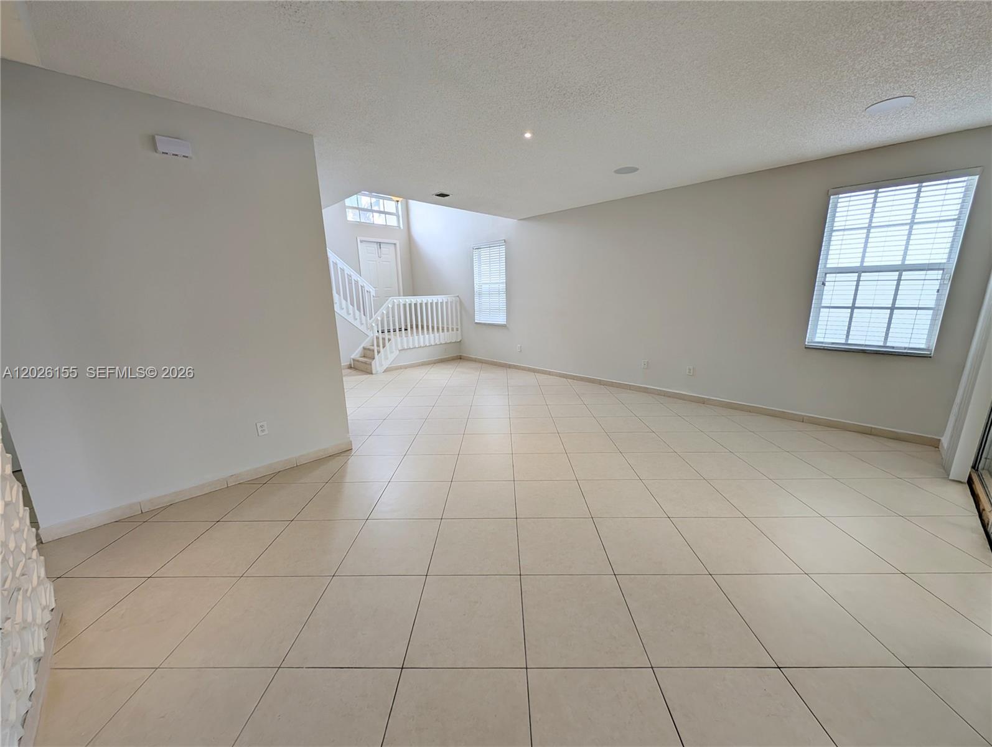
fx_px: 344
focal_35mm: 12
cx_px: 496
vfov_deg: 94.6
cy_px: 374
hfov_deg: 110.5
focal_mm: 2.23
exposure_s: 1/154
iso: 41
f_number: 1.95
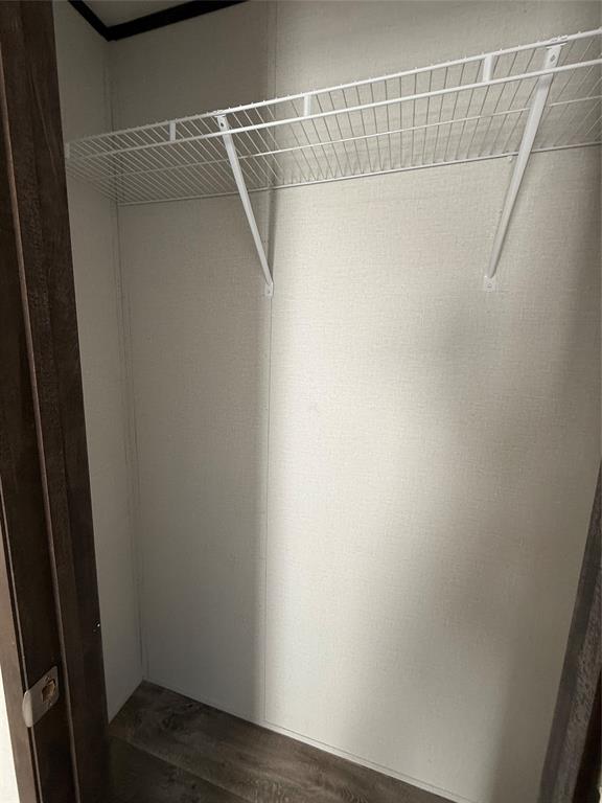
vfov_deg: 102.1
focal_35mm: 14
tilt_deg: -8.5
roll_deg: -1.6
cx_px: 301
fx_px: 325
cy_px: 402
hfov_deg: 85.7
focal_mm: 2.22
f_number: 2.2
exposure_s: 1/120
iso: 200
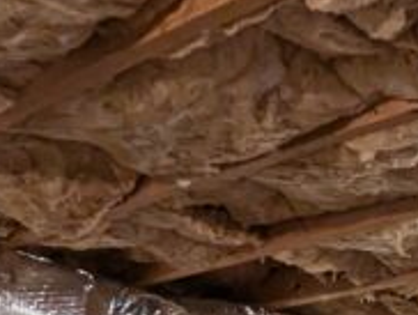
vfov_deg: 15.2
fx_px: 883
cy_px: 677
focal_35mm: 73
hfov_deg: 24.2
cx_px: 503
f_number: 2.2
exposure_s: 1/40
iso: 396
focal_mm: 1.95
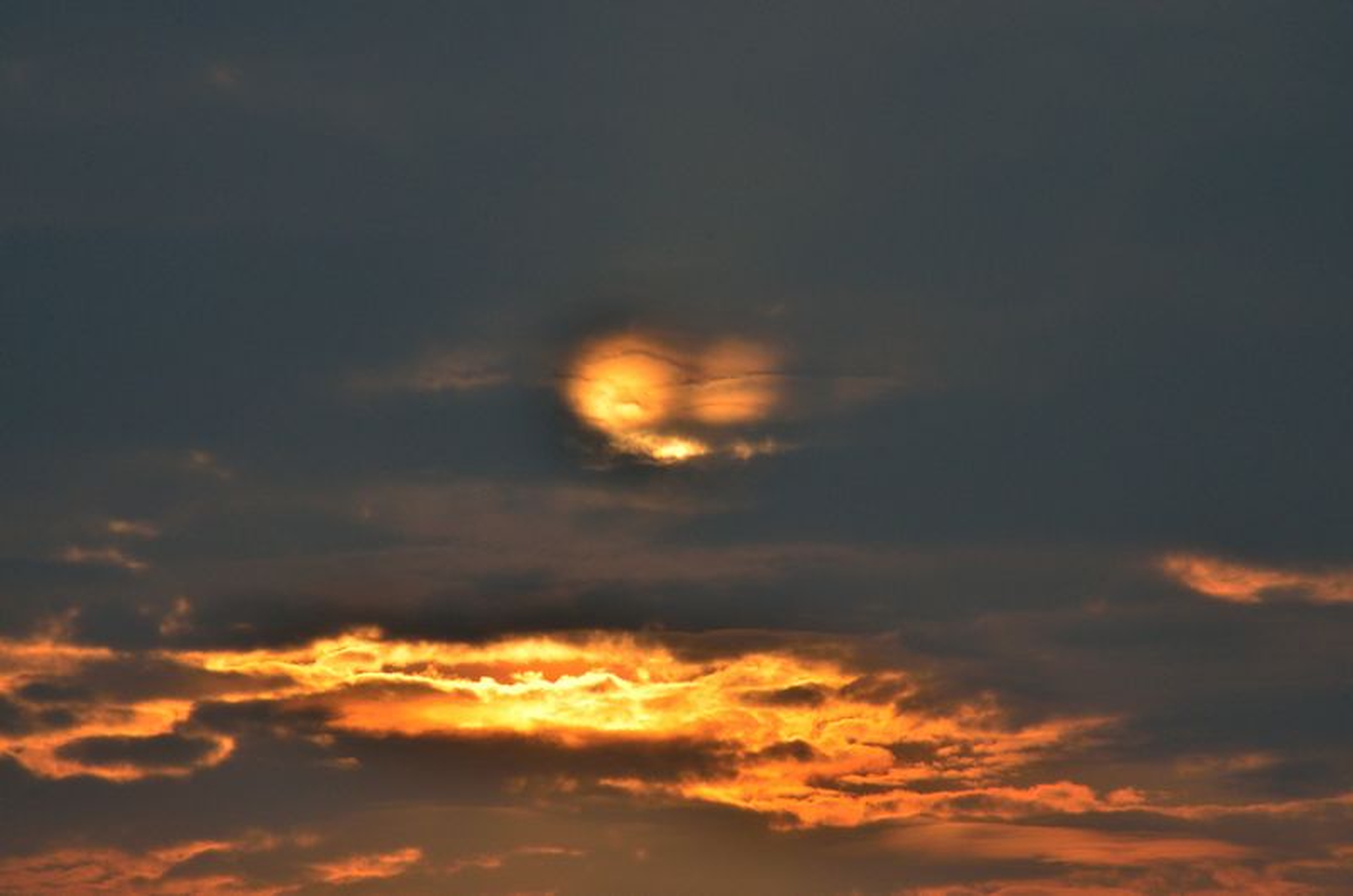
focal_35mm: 300
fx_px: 11252
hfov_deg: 6.9
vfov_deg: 4.6
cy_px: 448
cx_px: 676
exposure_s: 1/250
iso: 800
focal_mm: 200
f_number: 22
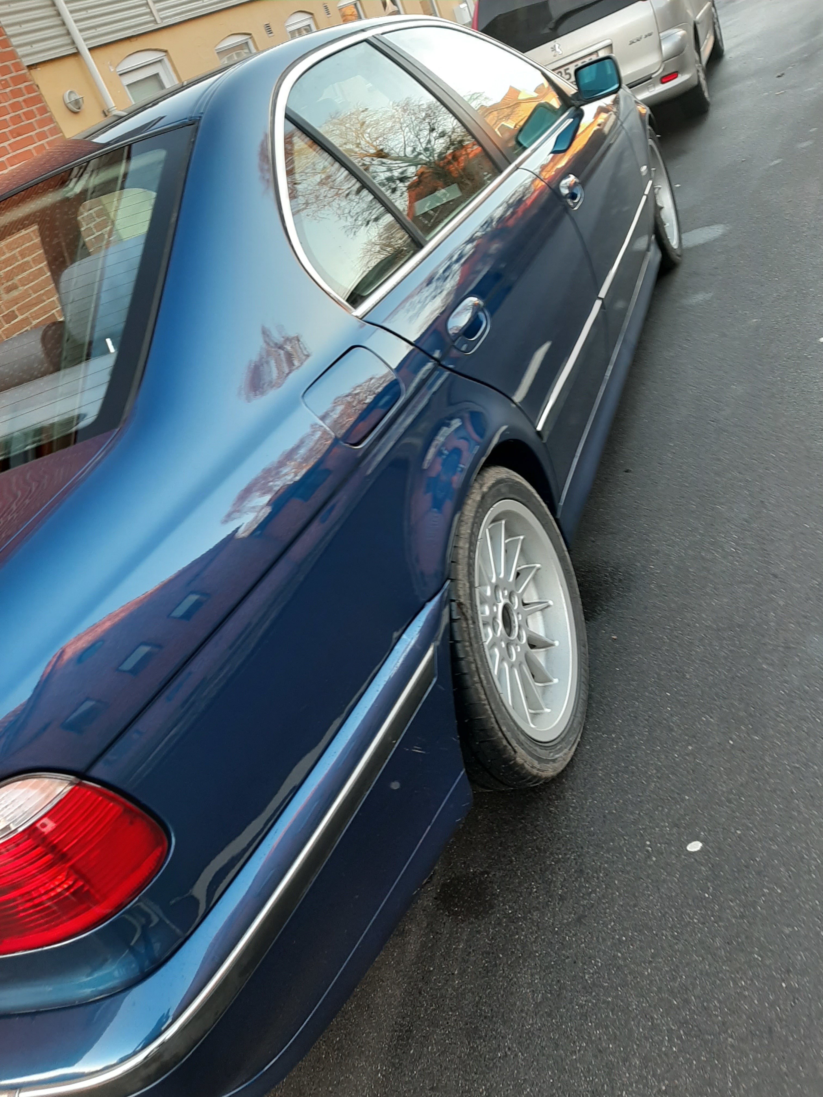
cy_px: 548
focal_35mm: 26
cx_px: 412
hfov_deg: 53.1
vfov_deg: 67.3
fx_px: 824
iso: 50
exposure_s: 1/50
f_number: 1.7
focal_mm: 3.93
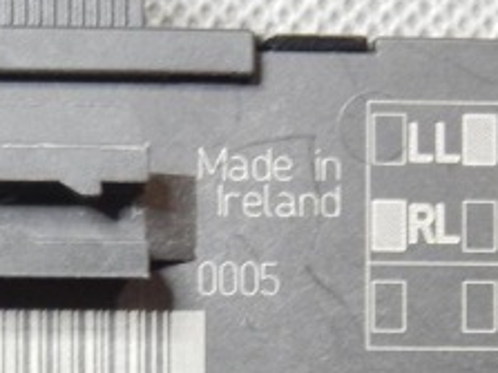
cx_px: 65
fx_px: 2833
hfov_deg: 10.0
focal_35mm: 197
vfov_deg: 7.5
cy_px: 465
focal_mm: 10.9
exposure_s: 1/10
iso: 400
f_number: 4
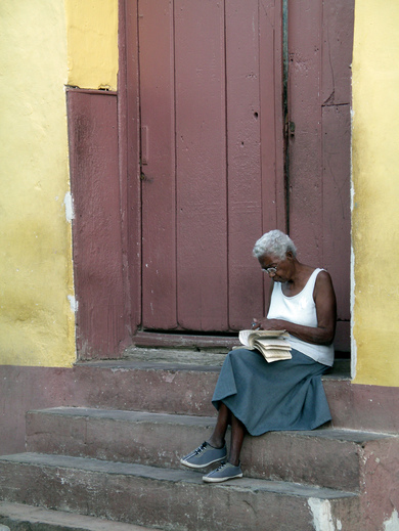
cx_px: 200
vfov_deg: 14.7
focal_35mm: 134
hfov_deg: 11.1
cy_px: 266
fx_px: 2057
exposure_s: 1/30
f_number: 4.2
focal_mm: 27.8
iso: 200
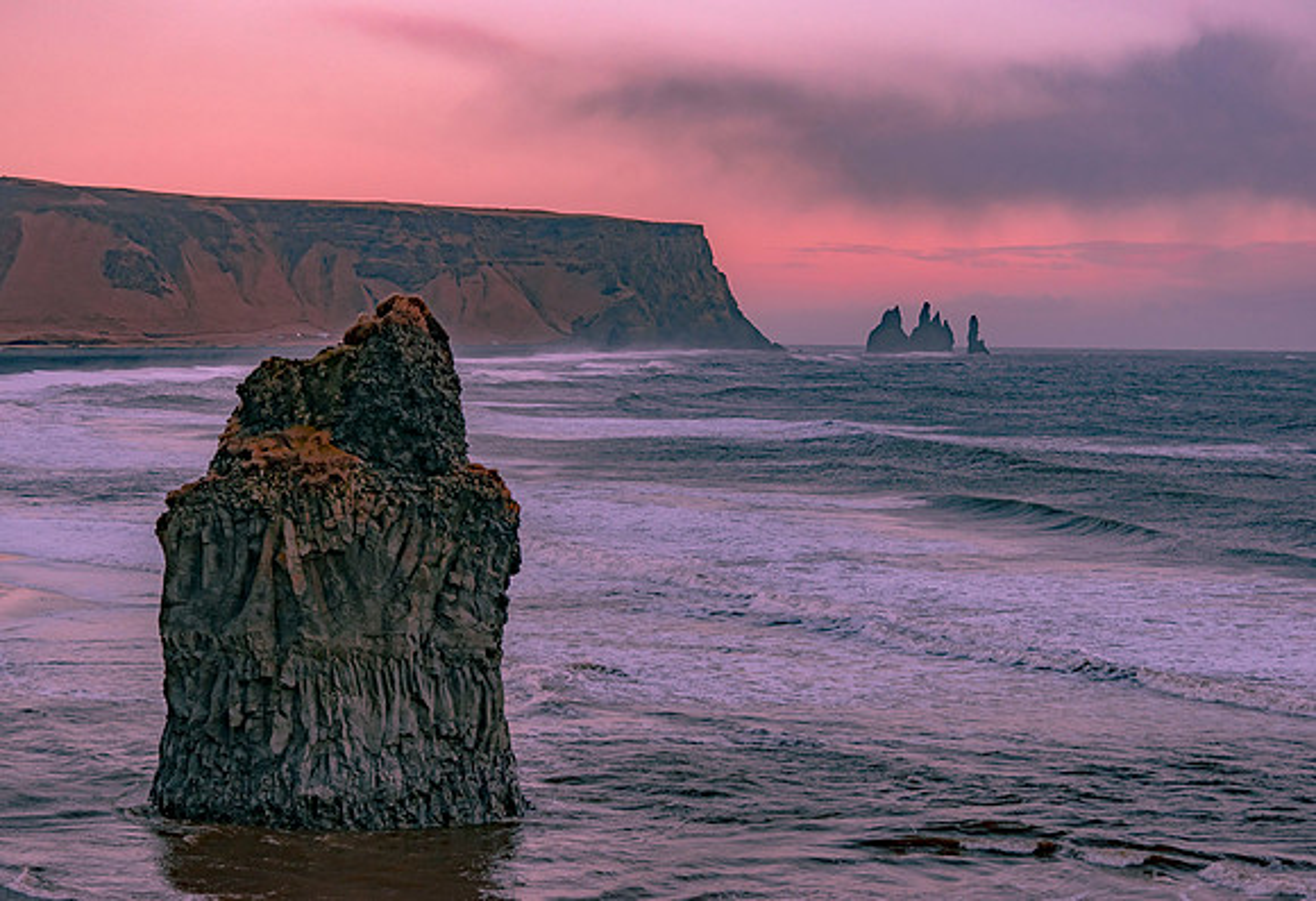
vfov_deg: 18.8
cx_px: 614
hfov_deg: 27.1
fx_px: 2728
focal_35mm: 74
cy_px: 434
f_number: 5
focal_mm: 70
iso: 400
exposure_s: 1/640
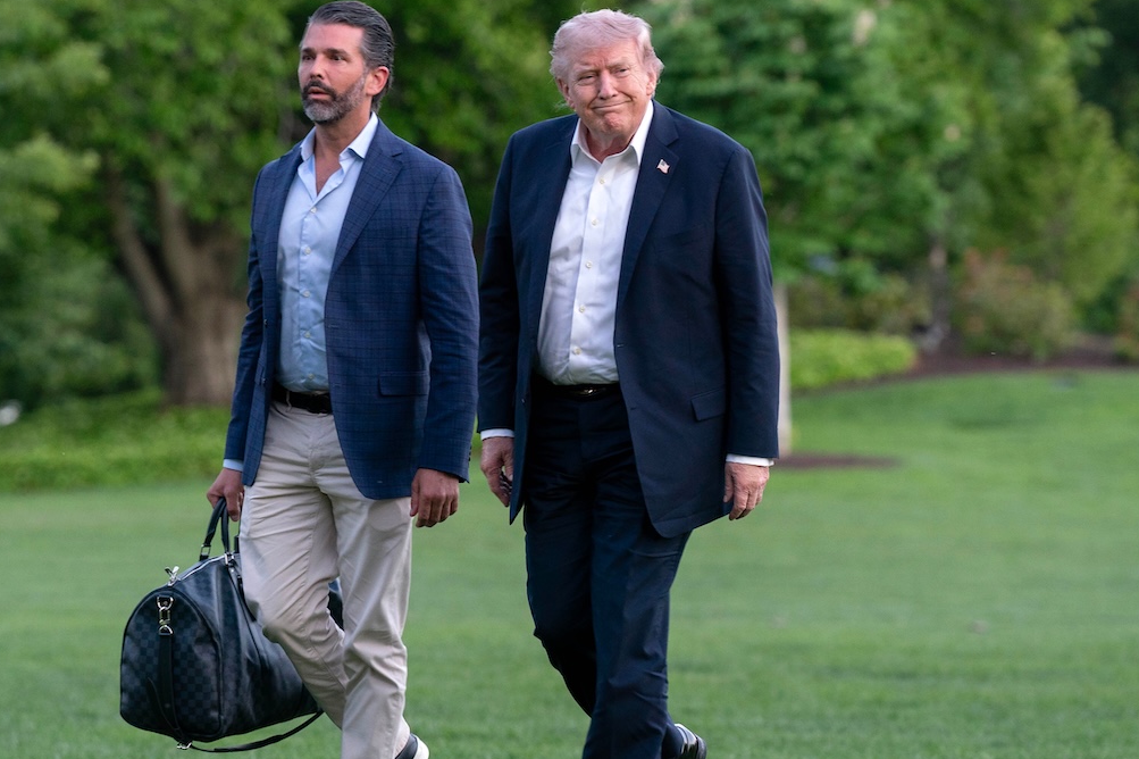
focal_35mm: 203
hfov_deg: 10.1
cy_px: 440
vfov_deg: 6.8
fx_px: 6420
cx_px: 501
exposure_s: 1/250
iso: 1000
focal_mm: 159
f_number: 4
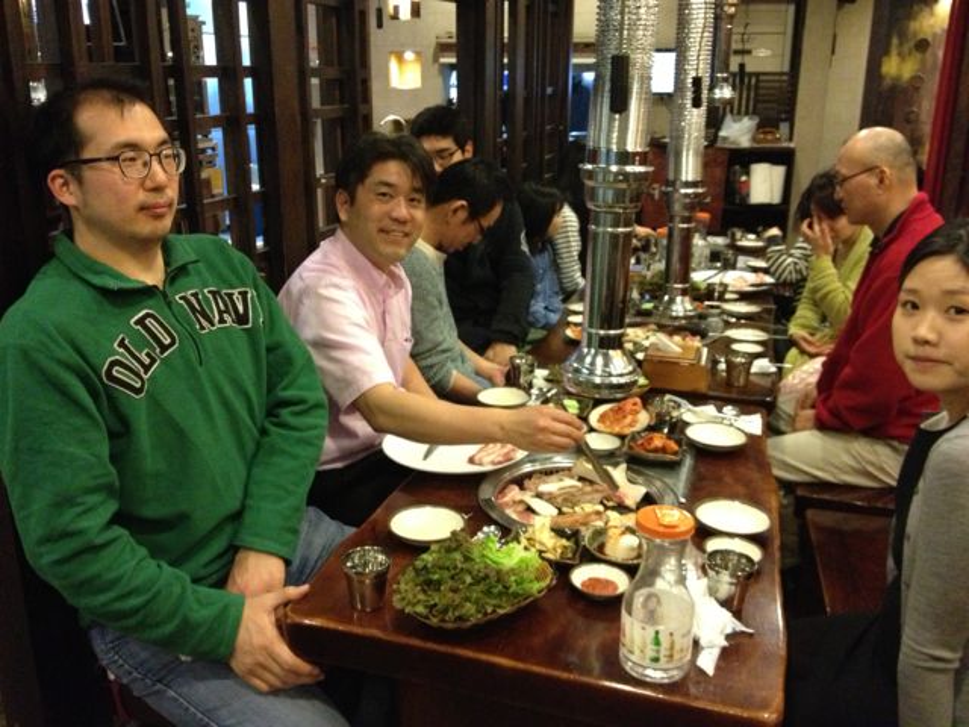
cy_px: 364
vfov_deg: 40.7
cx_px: 484
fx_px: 980
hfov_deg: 52.6
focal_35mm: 35
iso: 640
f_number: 2.4
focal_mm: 4.28
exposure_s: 1/15
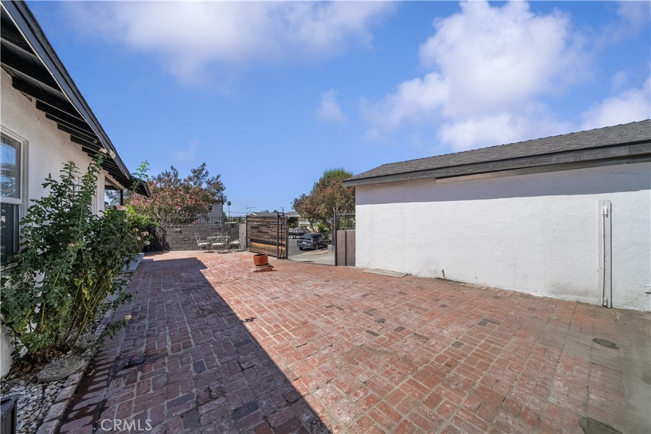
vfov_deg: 90.0
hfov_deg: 112.6
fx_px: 217
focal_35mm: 12
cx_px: 326
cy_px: 217
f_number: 8
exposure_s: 1/2500
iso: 640
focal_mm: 12
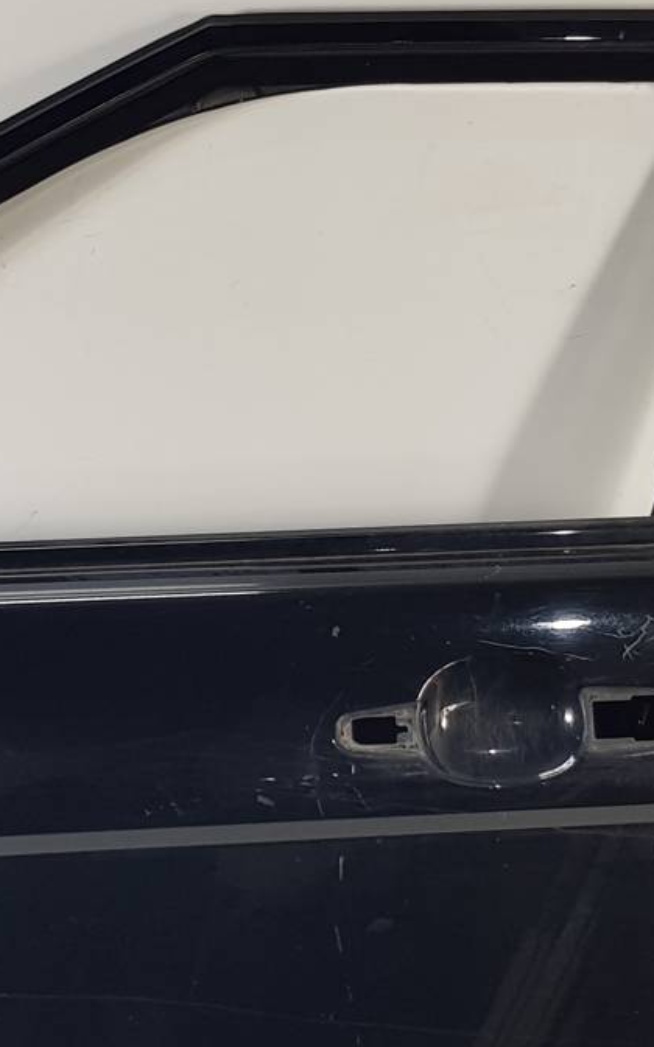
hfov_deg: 21.4
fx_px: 1684
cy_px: 806
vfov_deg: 33.7
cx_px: 40
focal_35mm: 59
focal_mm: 4.2
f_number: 1.7
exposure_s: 1/100
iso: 64
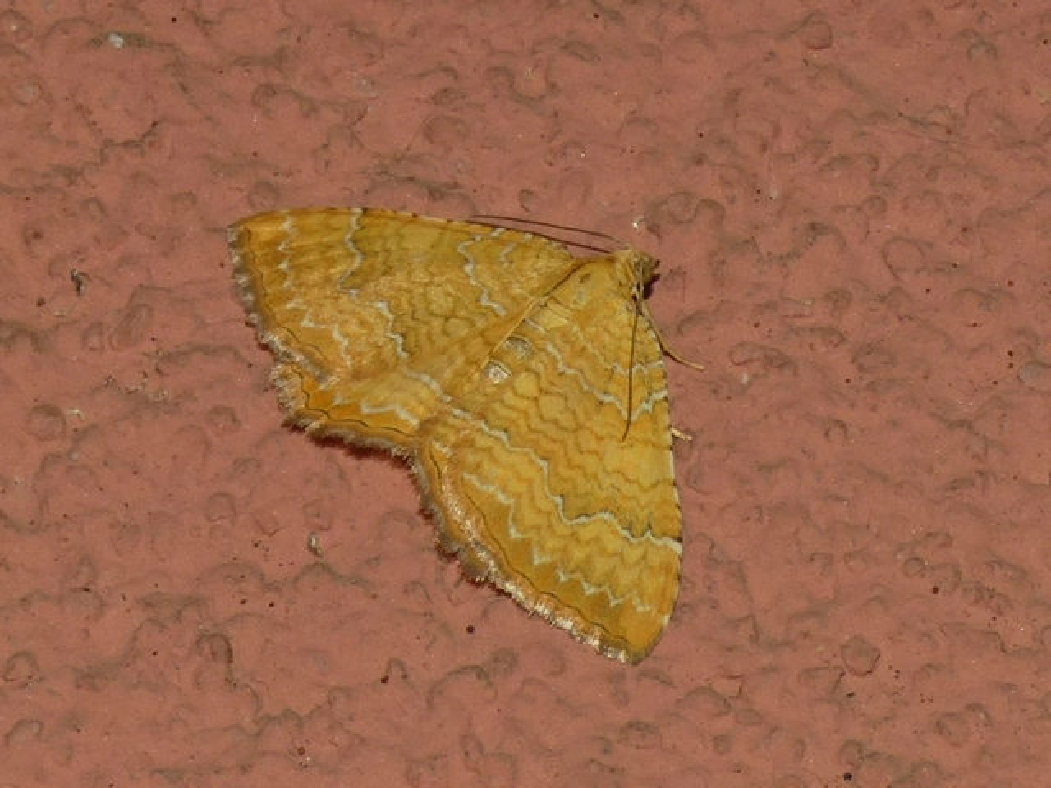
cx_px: 526
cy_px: 394
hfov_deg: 14.6
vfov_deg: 11.0
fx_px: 4099
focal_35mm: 135
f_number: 5.3
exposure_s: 1/50
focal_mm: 24.2
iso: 80
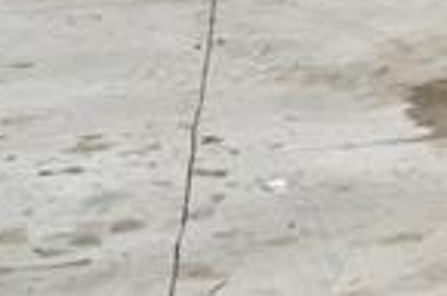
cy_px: -572
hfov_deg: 8.3
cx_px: 1309
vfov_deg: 6.0
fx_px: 2627
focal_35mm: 212
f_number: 11
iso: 400
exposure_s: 1/320
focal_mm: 20
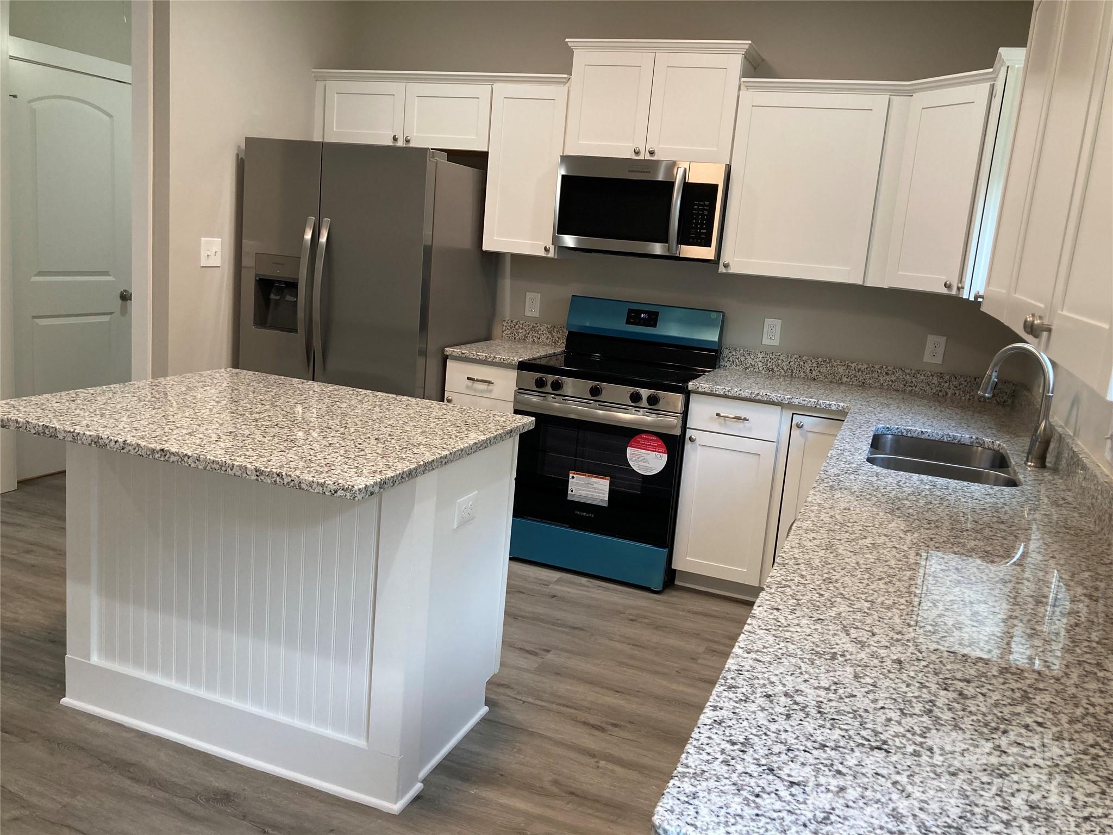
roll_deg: -5.5
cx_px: 556
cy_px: 418
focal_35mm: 28
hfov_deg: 63.4
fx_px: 900
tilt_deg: -10.3
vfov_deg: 49.7
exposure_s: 1/60
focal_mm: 3.99
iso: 80
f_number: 1.8
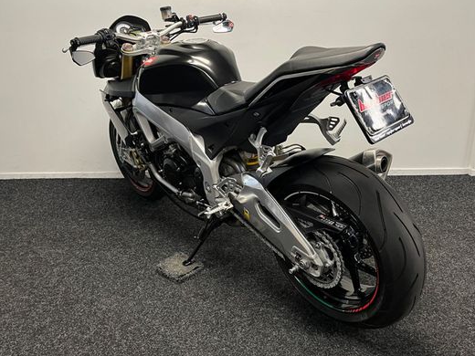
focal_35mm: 32
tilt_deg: -18.3
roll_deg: +1.1
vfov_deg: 44.1
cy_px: 156
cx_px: 248
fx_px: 439
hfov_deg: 56.8
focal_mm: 5.1
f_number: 1.6
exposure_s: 1/50
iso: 100
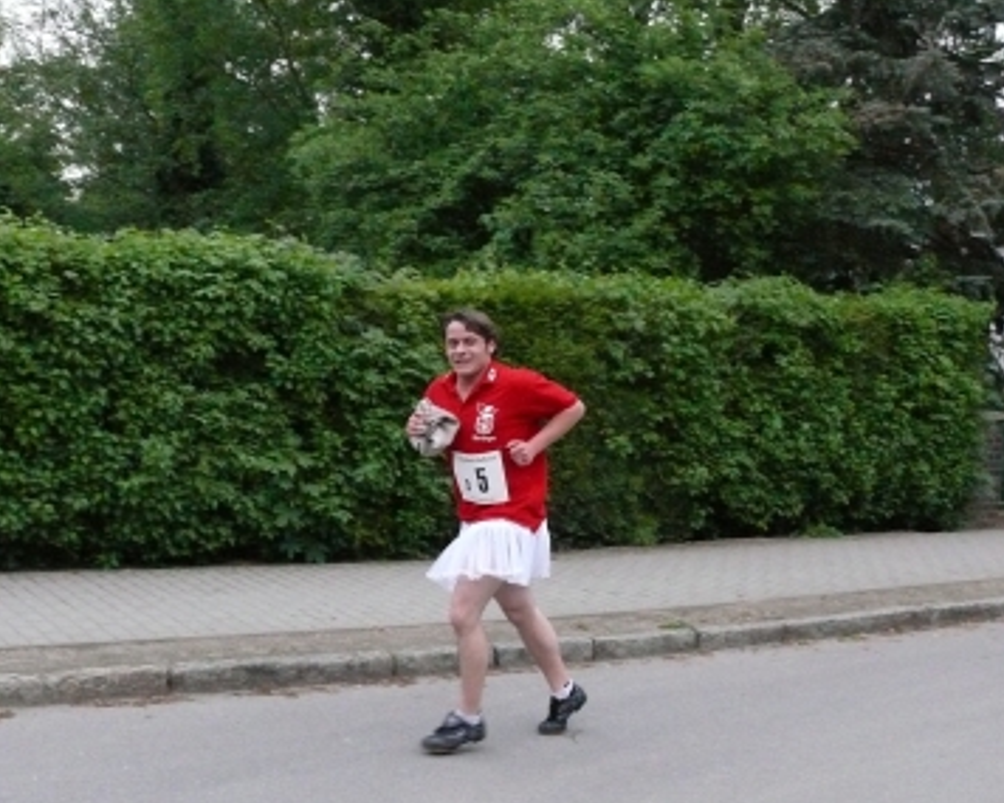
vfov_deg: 31.3
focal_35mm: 48
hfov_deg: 38.7
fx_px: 1427
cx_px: 465
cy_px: 497
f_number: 2.8
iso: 800
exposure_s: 1/160
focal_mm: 7.4
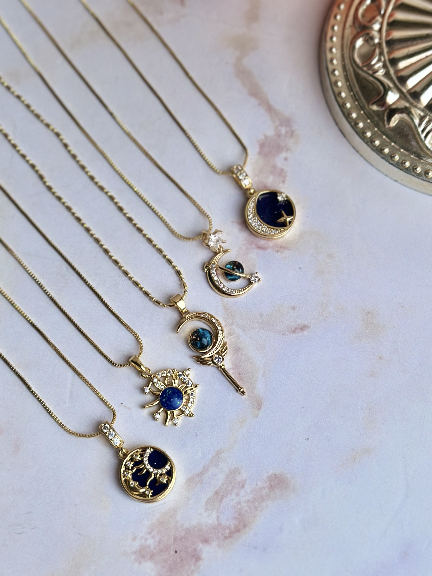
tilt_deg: -73.9
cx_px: 216
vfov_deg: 39.7
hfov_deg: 30.3
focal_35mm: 48
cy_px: 288
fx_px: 799
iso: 80
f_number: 1.78
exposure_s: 1/1639
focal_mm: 6.86
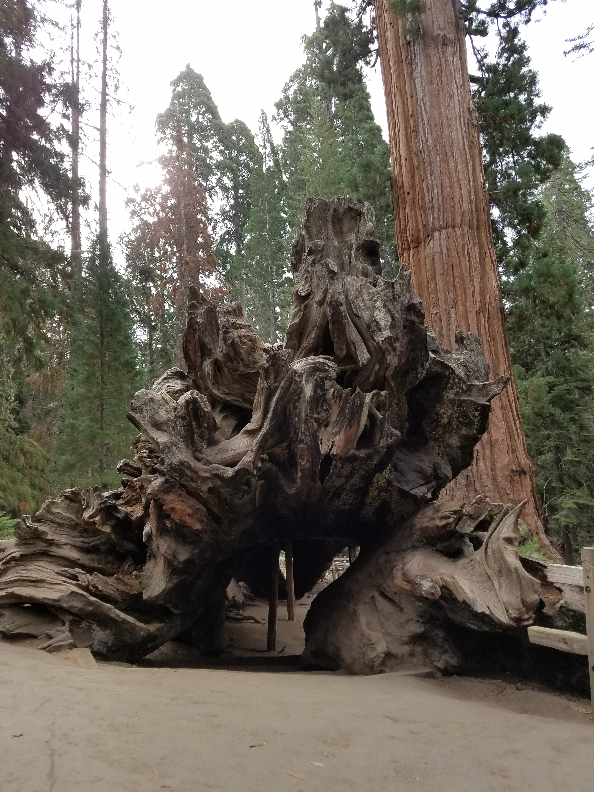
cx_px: 297
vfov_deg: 67.3
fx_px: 595
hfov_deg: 53.1
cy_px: 396
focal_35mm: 26
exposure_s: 1/301
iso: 50
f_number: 1.7
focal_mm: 4.2
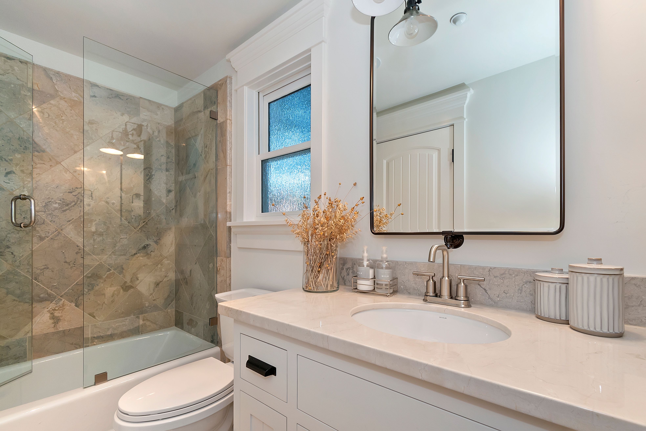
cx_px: 323
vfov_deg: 77.3
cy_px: 216
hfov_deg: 100.4
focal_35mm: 15
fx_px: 269
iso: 400
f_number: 8
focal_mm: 10
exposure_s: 1/30
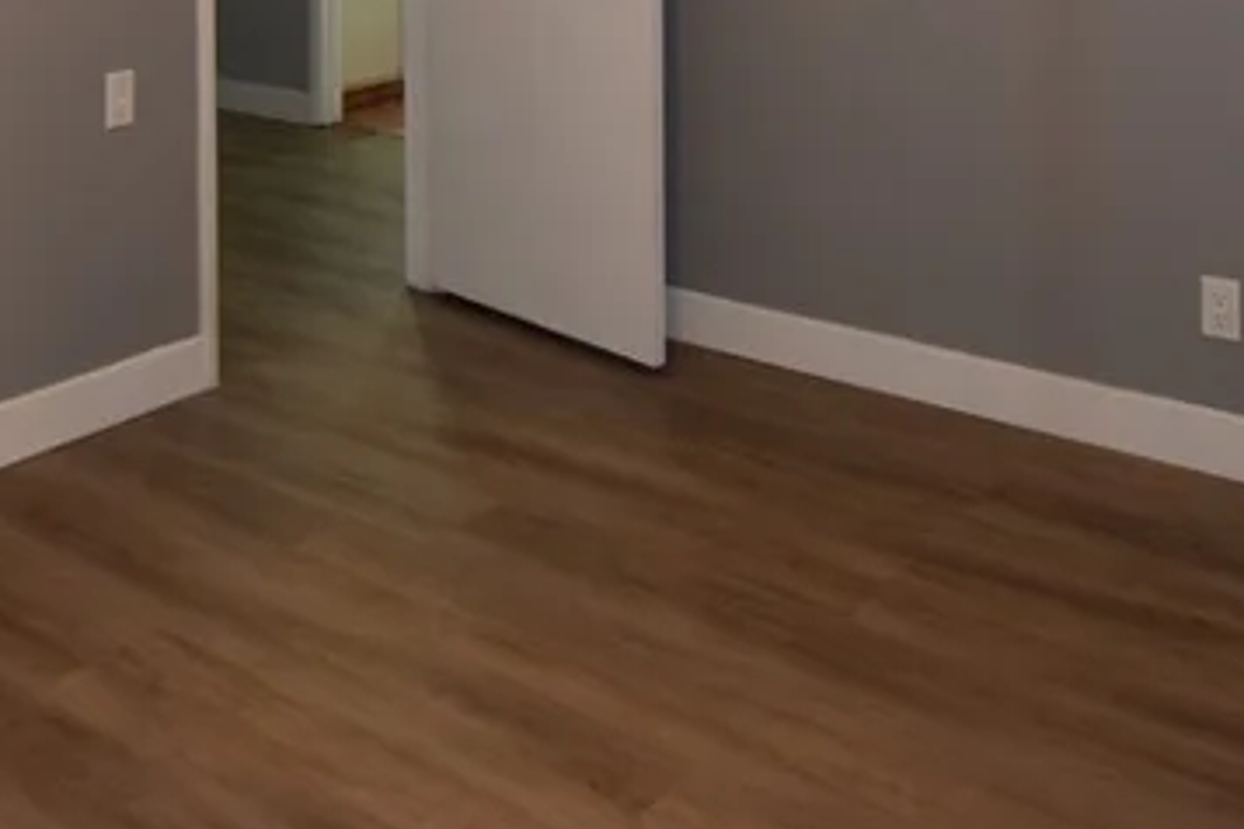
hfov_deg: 44.9
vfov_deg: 26.5
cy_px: -249
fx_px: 1486
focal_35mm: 43
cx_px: 446
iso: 800
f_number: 5
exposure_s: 1/100
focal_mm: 10
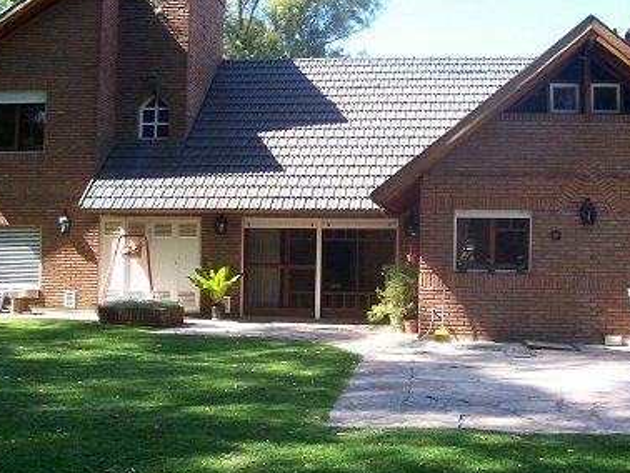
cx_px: 322
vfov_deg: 31.5
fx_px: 838
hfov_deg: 41.2
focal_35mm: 46
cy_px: 227
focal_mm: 5.6
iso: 80
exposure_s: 1/285
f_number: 2.7
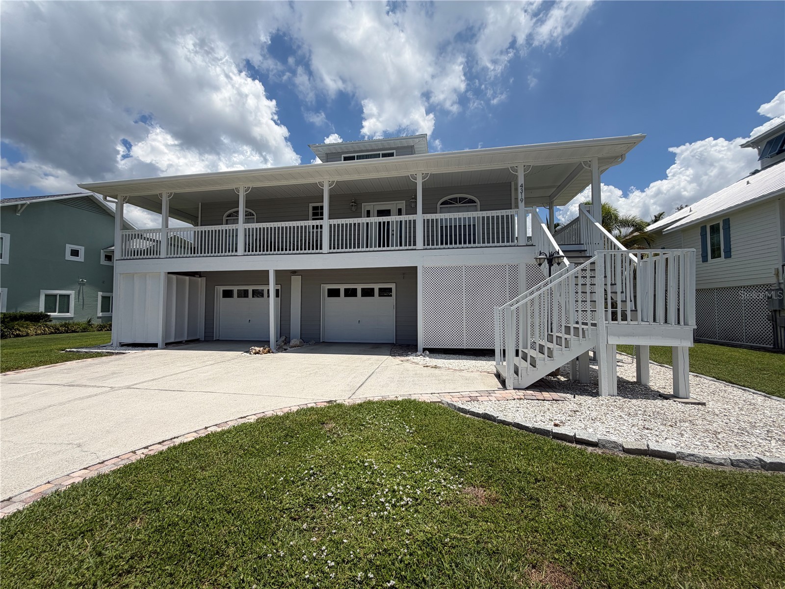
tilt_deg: +2.4
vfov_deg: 85.7
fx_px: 317
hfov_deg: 102.1
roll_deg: +0.5
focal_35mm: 14
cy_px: 294
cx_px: 392
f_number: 2.2
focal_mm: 2.22
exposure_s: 1/1613
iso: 20
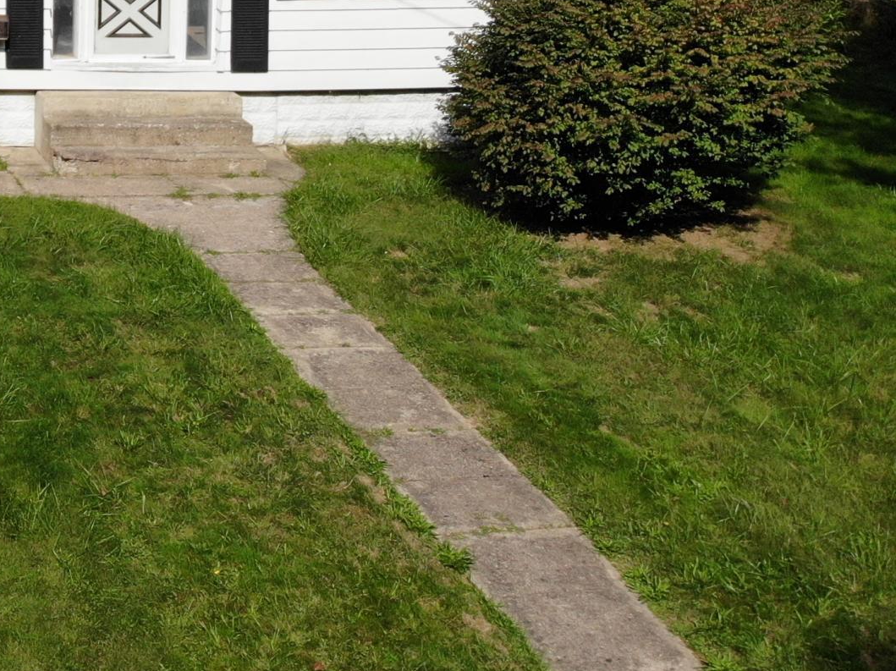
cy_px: -175
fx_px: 1759
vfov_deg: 20.0
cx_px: -257
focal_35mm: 68
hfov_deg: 24.9
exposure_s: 1/1013
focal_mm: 4.5
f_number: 2.8
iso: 100
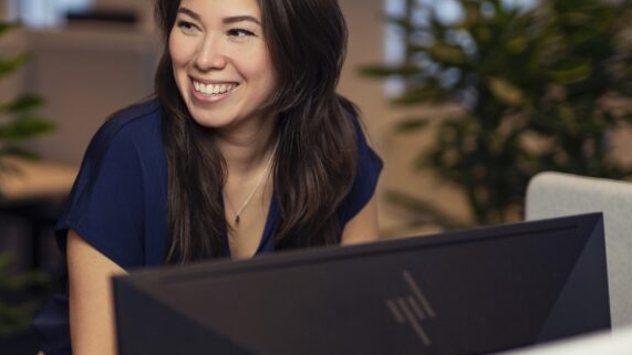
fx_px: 1575
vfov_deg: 12.9
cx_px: 123
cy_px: 200
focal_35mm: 94
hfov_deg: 22.4
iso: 125
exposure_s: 1/400
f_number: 1.6
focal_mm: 50
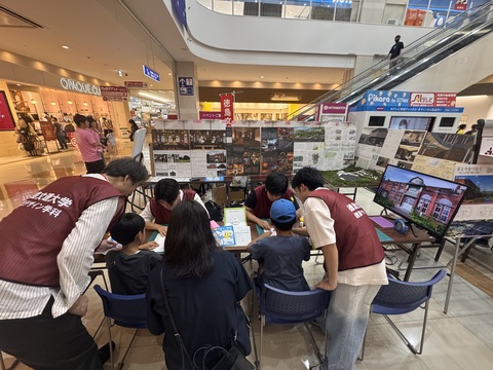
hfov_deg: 102.1
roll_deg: +0.3
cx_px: 246
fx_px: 199
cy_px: 185
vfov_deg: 85.7
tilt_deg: -18.2
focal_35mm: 14
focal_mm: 2.22
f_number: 2.2
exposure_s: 1/120
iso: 320
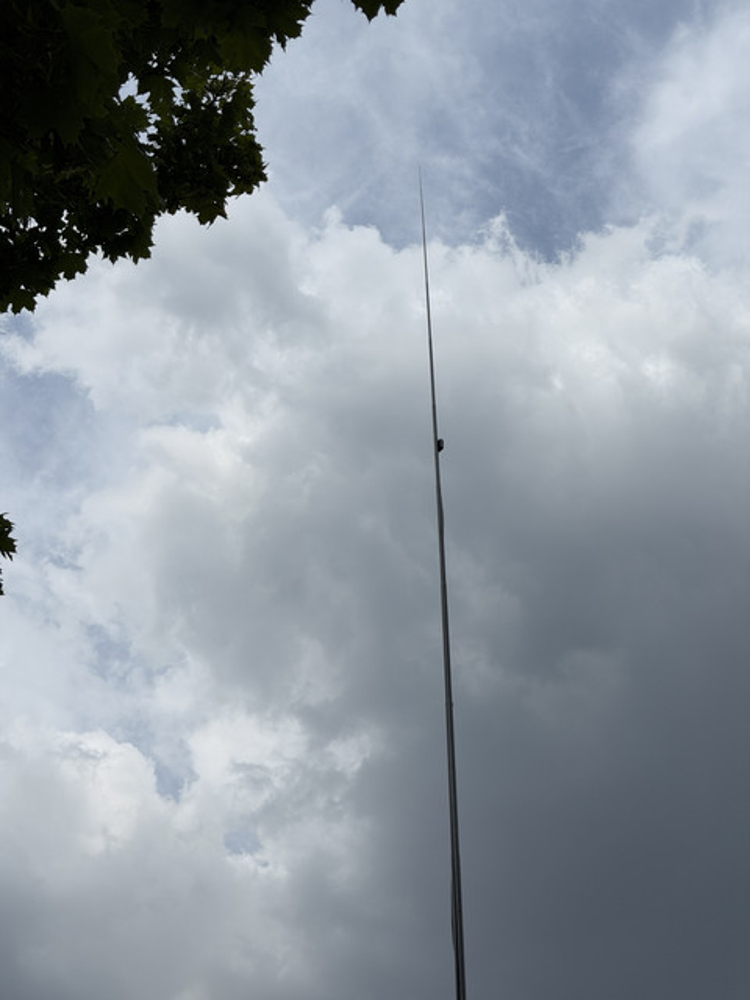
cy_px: 500
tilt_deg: +54.5
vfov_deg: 39.7
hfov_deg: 30.3
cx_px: 375
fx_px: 1387
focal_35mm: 48
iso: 80
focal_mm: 6.76
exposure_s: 1/13333
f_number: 1.78
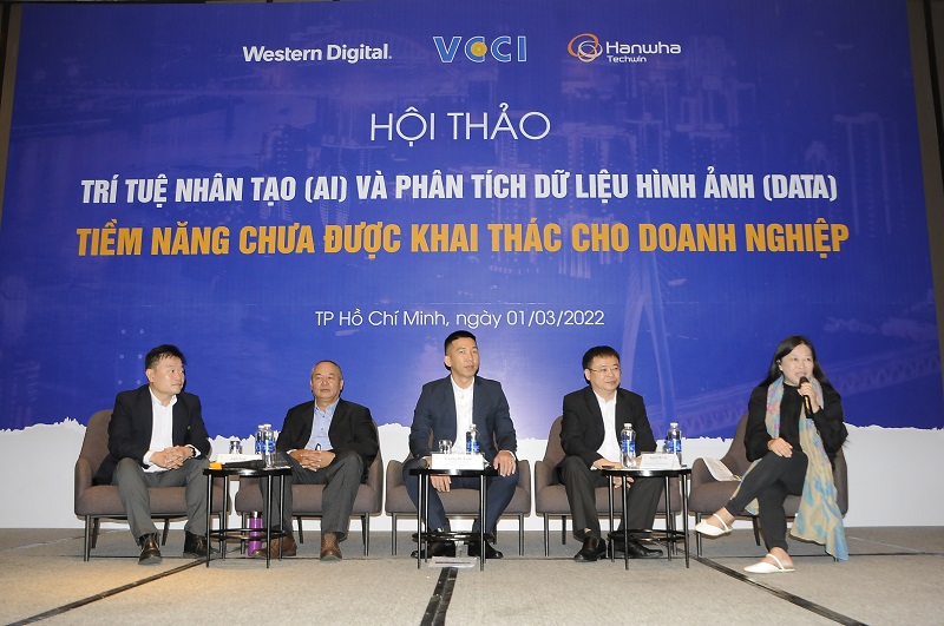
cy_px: 313
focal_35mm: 32
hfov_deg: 59.6
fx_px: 825
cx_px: 472
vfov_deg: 41.6
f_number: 5
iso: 800
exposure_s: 1/60
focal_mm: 21
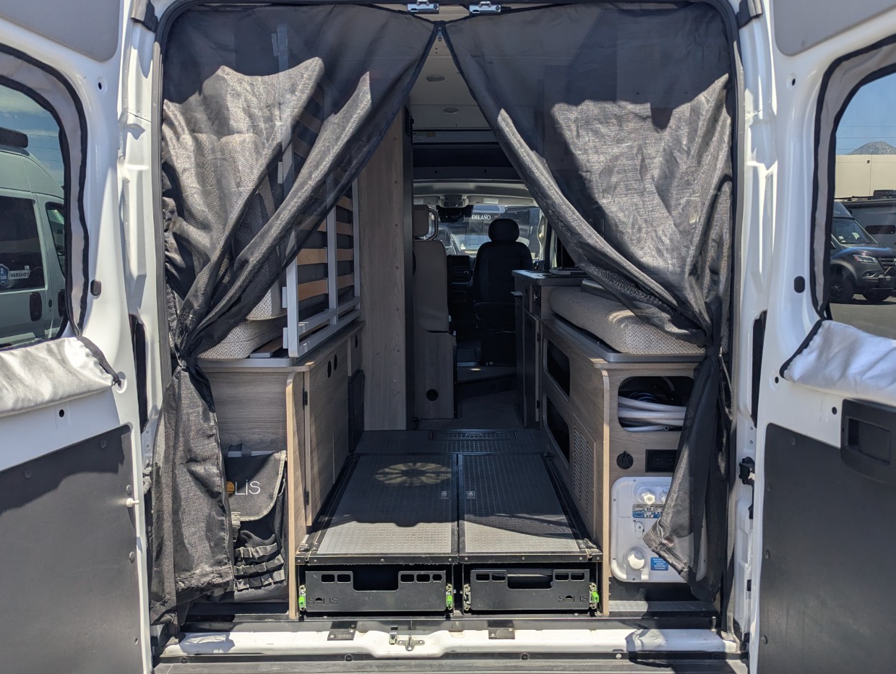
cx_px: 456
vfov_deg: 51.4
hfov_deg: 65.3
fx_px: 700
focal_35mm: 27
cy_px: 308
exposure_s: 1/2309
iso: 47
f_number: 1.85
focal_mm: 6.81
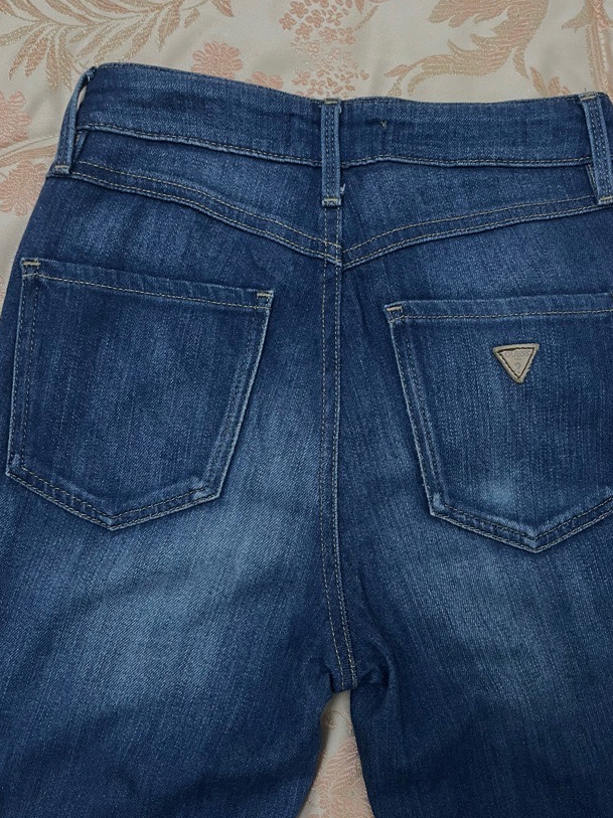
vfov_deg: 56.7
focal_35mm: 32
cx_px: 337
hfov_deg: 44.1
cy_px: 462
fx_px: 756
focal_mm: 5.1
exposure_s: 1/25
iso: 500
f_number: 1.6
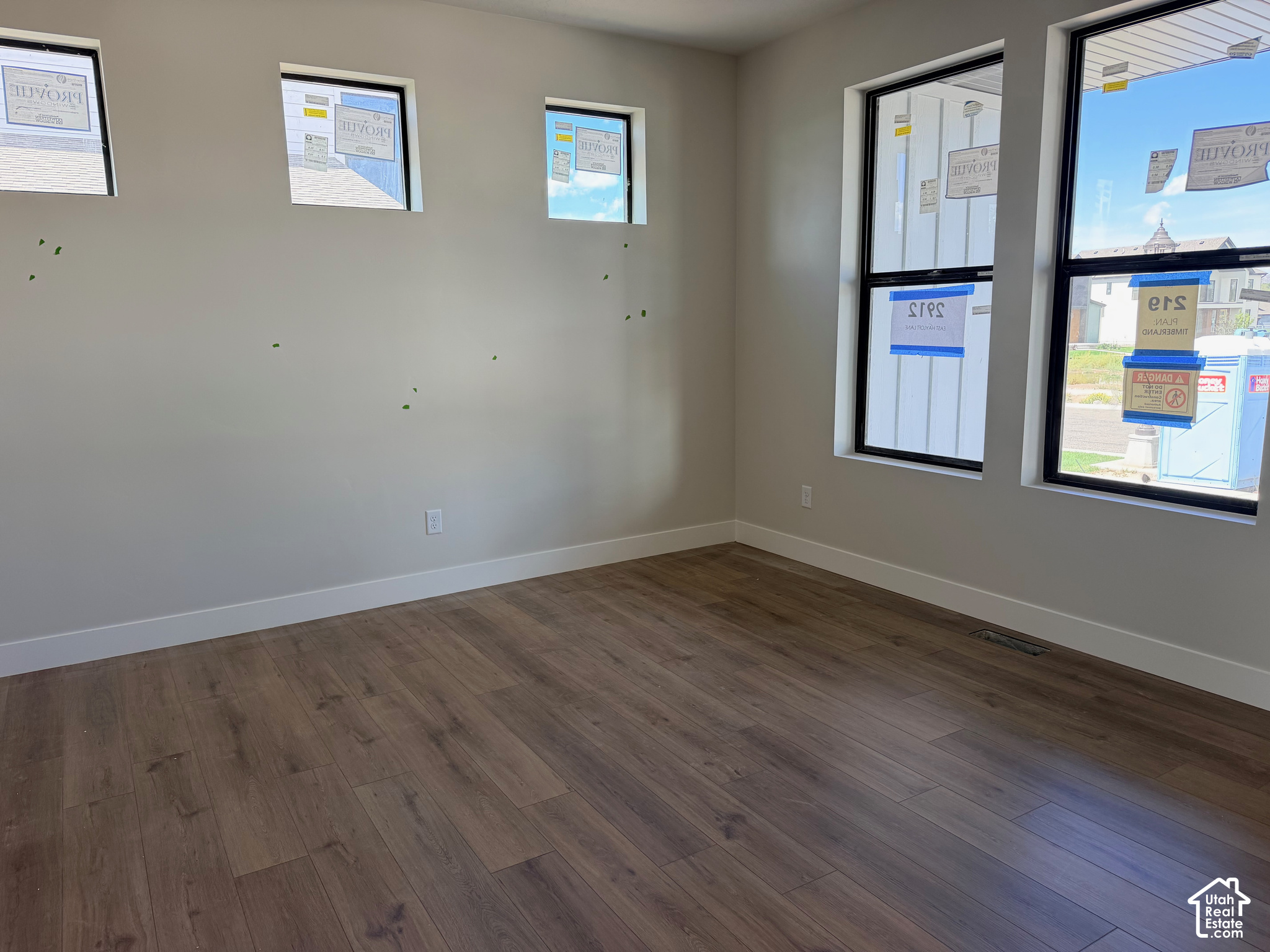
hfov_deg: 71.6
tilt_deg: -10.0
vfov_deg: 56.8
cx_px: 635
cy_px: 476
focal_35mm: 24
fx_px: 881
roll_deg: +1.2
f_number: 1.78
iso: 80
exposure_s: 1/179
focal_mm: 6.76
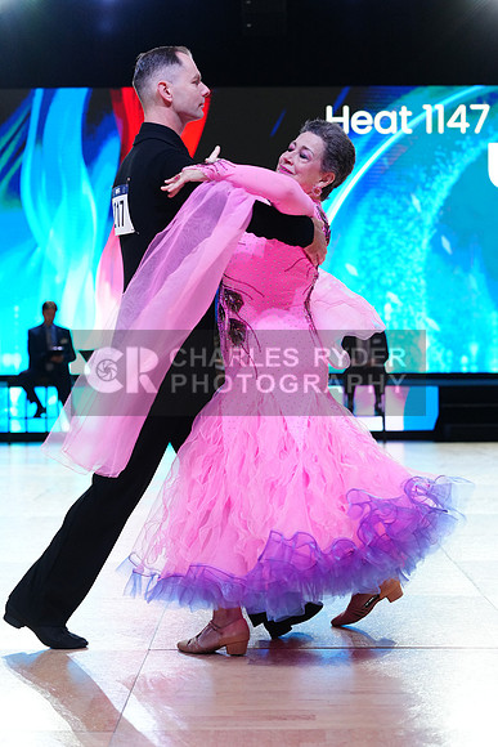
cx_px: 249
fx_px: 1659
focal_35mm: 80
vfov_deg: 25.4
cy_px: 374
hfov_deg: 17.1
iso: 2500
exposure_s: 1/320
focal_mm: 80
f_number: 4
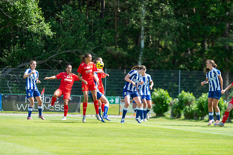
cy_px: 78
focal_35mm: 200
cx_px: 116
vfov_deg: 6.9
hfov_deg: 10.3
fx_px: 1294
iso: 400
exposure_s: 1/2500
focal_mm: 200
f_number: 3.2
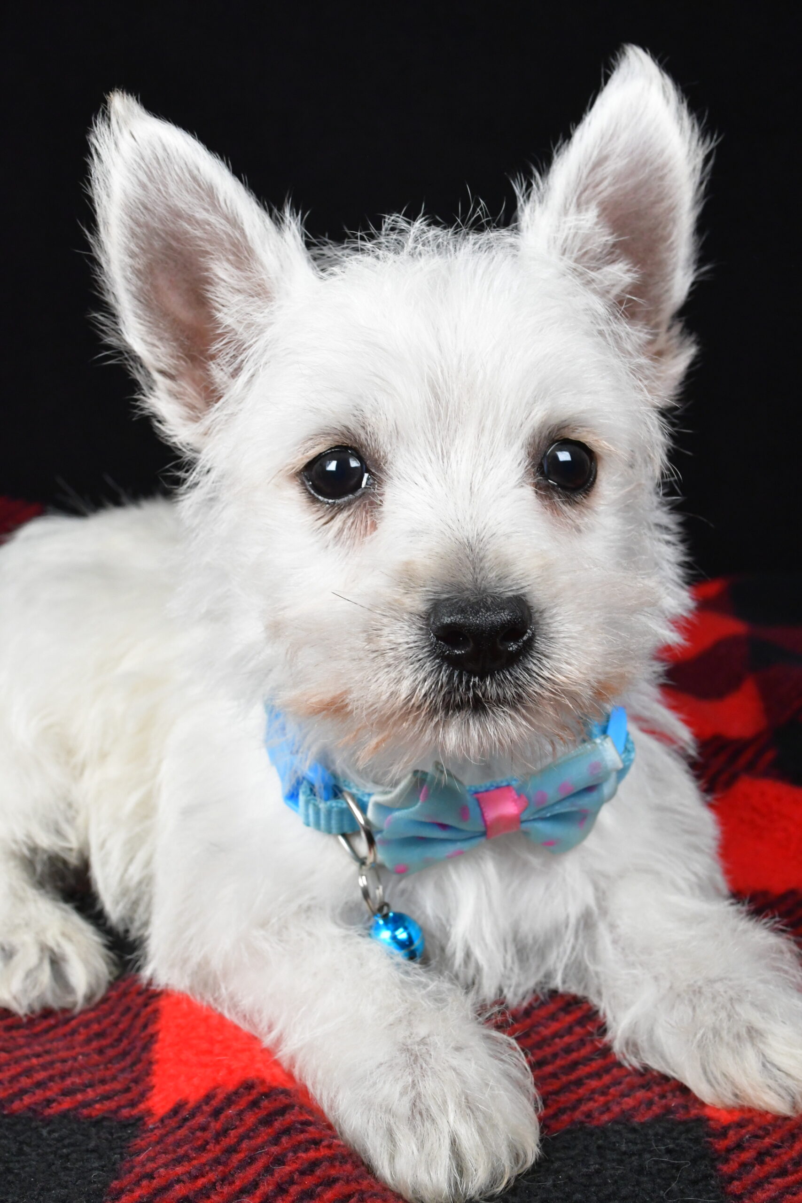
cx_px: 401
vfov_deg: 46.4
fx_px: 1403
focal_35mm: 42
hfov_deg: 31.9
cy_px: 602
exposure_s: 1/500
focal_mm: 28
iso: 3200
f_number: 11
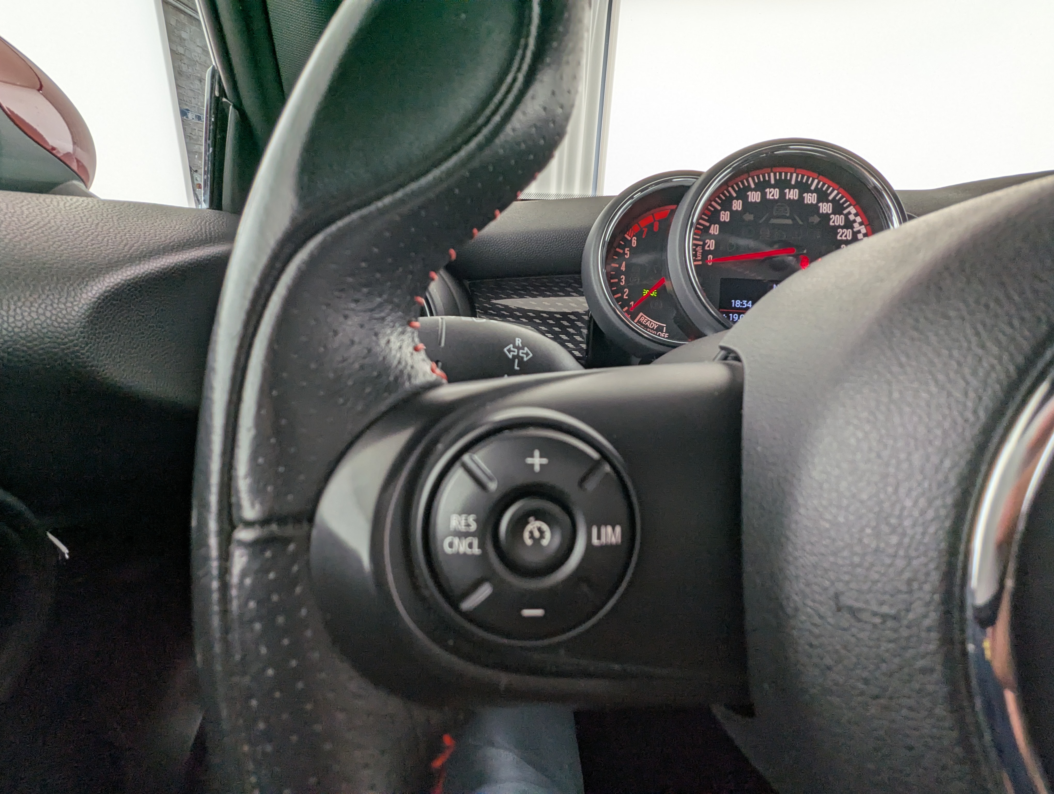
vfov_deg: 78.2
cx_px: 527
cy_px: 397
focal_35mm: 16
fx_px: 488
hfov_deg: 94.4
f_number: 2.2
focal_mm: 2.35
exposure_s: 1/74.5
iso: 65
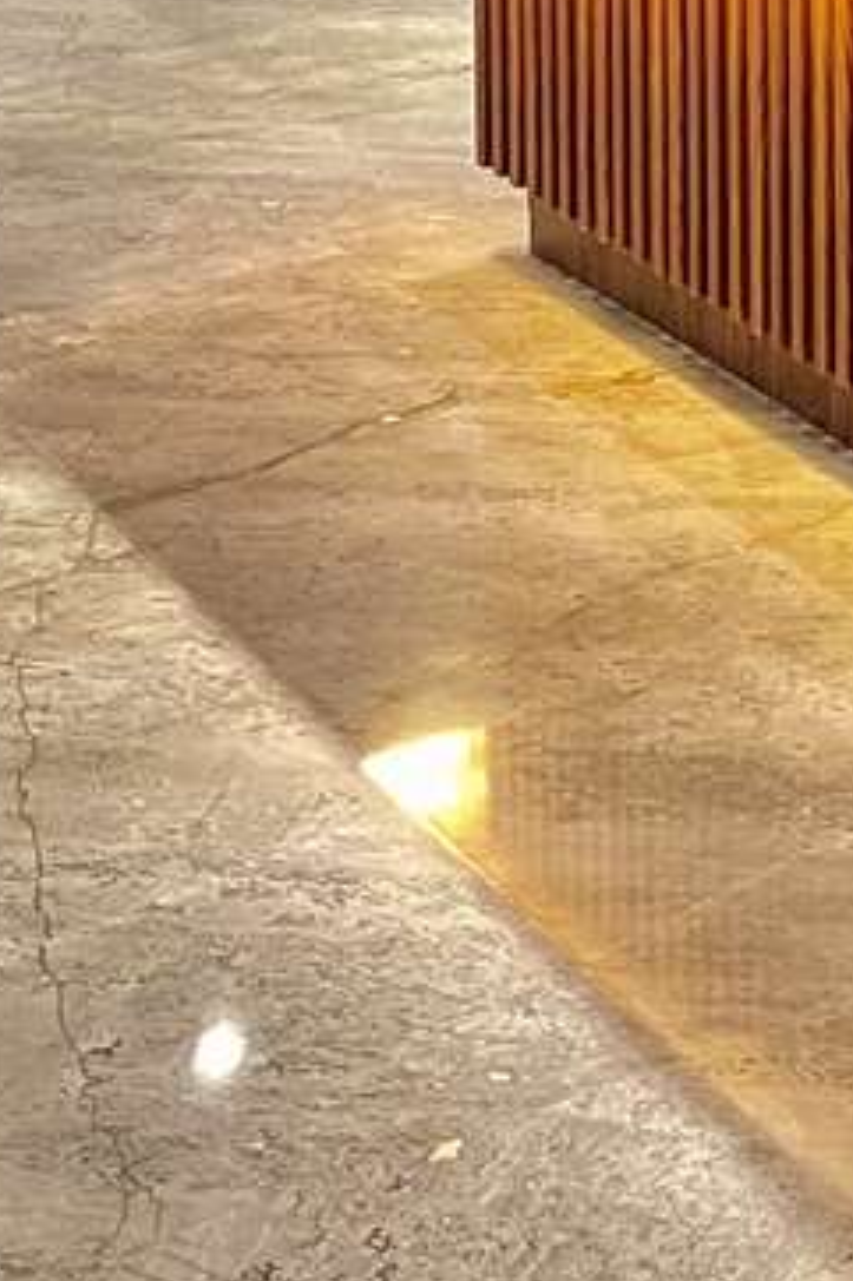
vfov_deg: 17.1
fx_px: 3984
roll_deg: -0.9
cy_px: -403
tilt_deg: -8.2
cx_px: 1655
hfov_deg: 11.2
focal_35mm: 112
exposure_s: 1/50
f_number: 1.6
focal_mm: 4.2
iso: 250
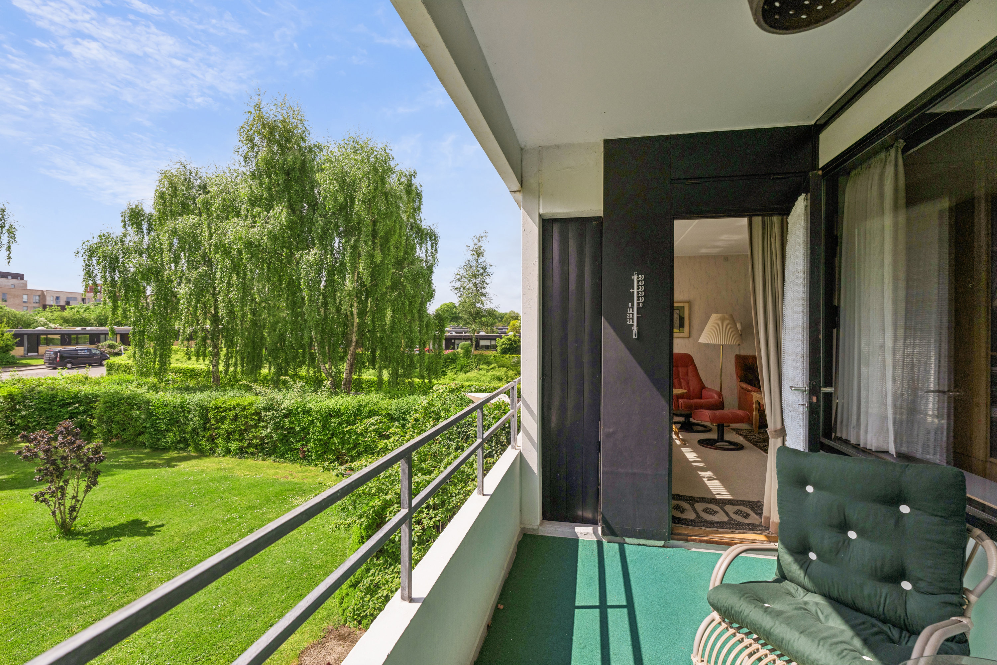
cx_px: 498
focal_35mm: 16
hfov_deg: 96.7
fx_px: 443
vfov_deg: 73.7
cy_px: 332
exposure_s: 1/1600
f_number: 5.6
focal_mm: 16
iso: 320
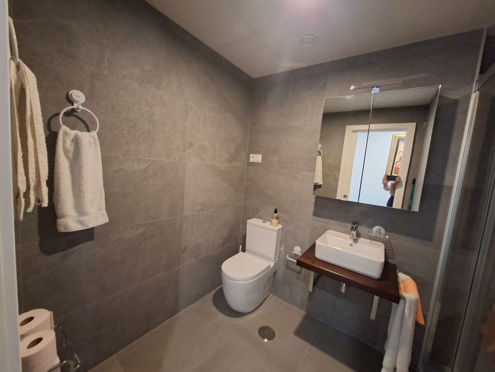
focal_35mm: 13
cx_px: 248
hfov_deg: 106.2
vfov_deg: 89.9
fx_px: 186
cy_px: 186
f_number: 2.2
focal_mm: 1.74
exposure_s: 1/24
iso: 400
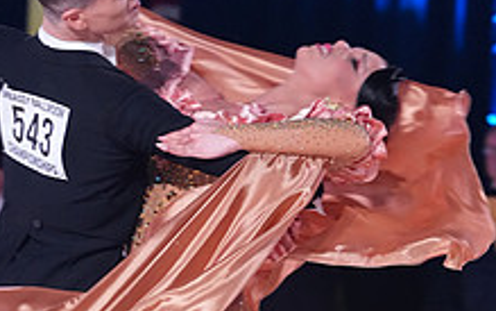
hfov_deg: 6.5
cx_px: 119
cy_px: 390
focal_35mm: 321
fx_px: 4340
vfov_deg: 4.1
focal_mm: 119
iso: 3200
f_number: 4.5
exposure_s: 1/250
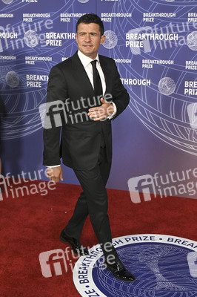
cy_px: 148
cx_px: 98
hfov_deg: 28.0
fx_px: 395
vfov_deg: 41.1
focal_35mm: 48
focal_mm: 48
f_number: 4
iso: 2000
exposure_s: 1/320
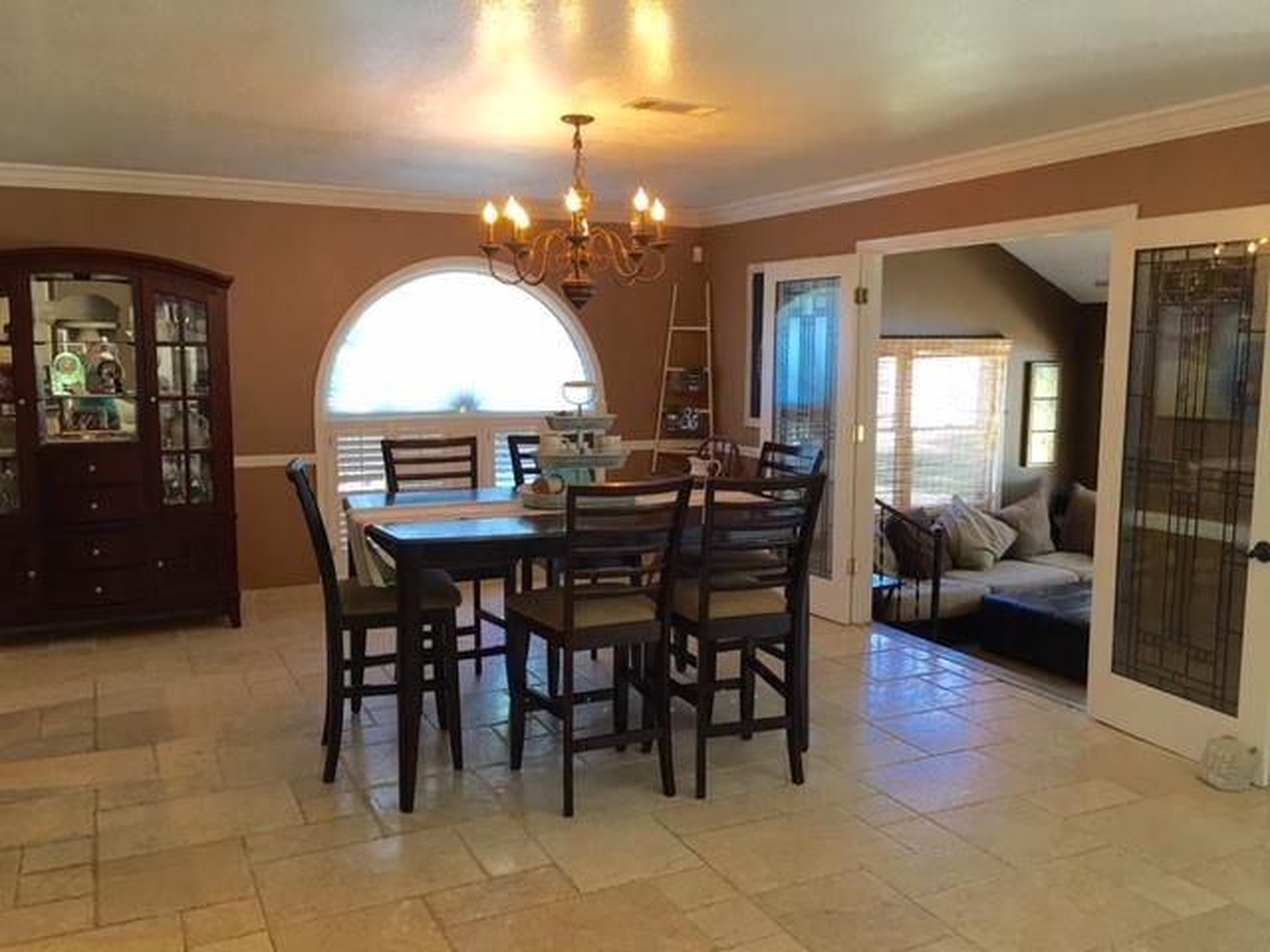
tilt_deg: -5.5
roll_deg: +0.2
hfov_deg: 61.7
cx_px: 635
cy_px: 476
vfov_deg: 48.2
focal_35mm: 29
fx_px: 1064
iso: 40
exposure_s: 1/15
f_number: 2.2
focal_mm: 4.15
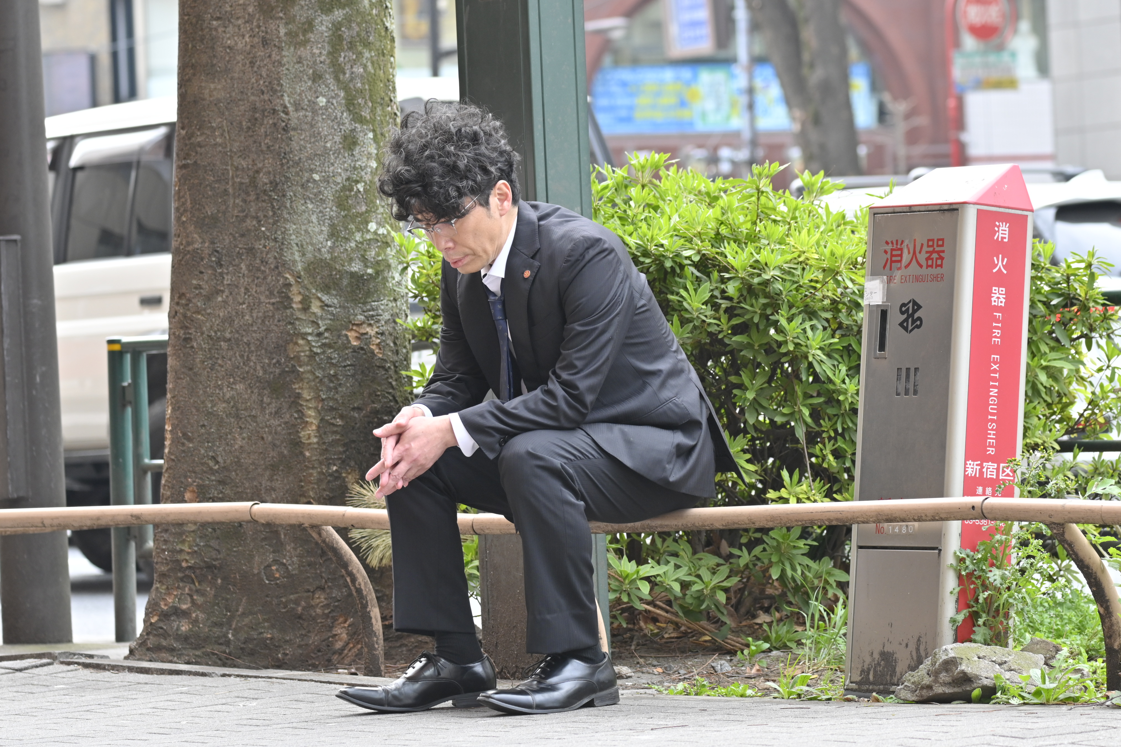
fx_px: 5354
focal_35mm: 172
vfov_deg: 8.0
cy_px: 374
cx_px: 560
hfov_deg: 12.0
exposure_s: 1/160
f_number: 5
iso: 320
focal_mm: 115
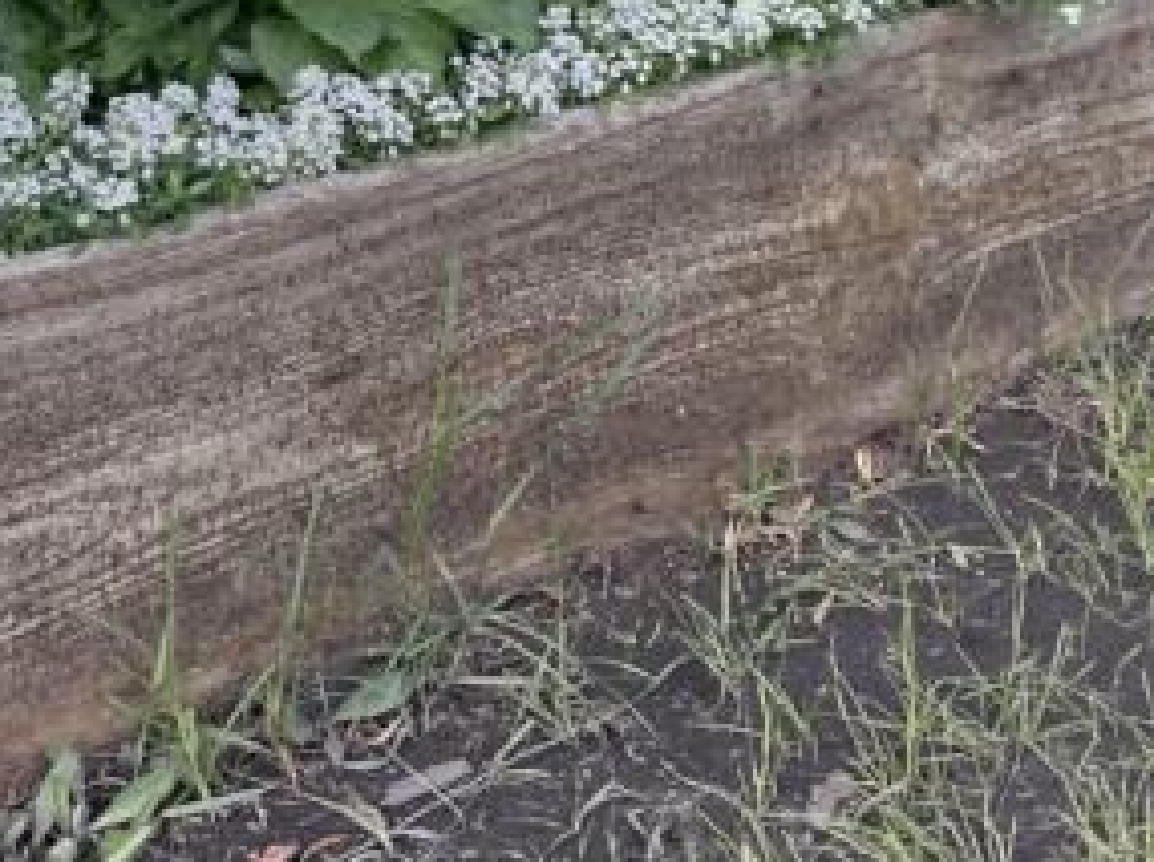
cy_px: -188
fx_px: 2364
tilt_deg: -8.1
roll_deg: +1.9
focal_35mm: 71
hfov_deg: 27.4
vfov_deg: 19.4
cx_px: 451
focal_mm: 4.2
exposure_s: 1/561
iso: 50
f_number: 1.6
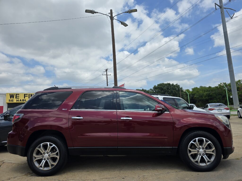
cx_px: 121
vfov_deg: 58.9
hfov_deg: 73.9
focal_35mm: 23
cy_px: 90
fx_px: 161
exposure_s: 1/1024
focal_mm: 6.3
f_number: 1.7
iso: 12
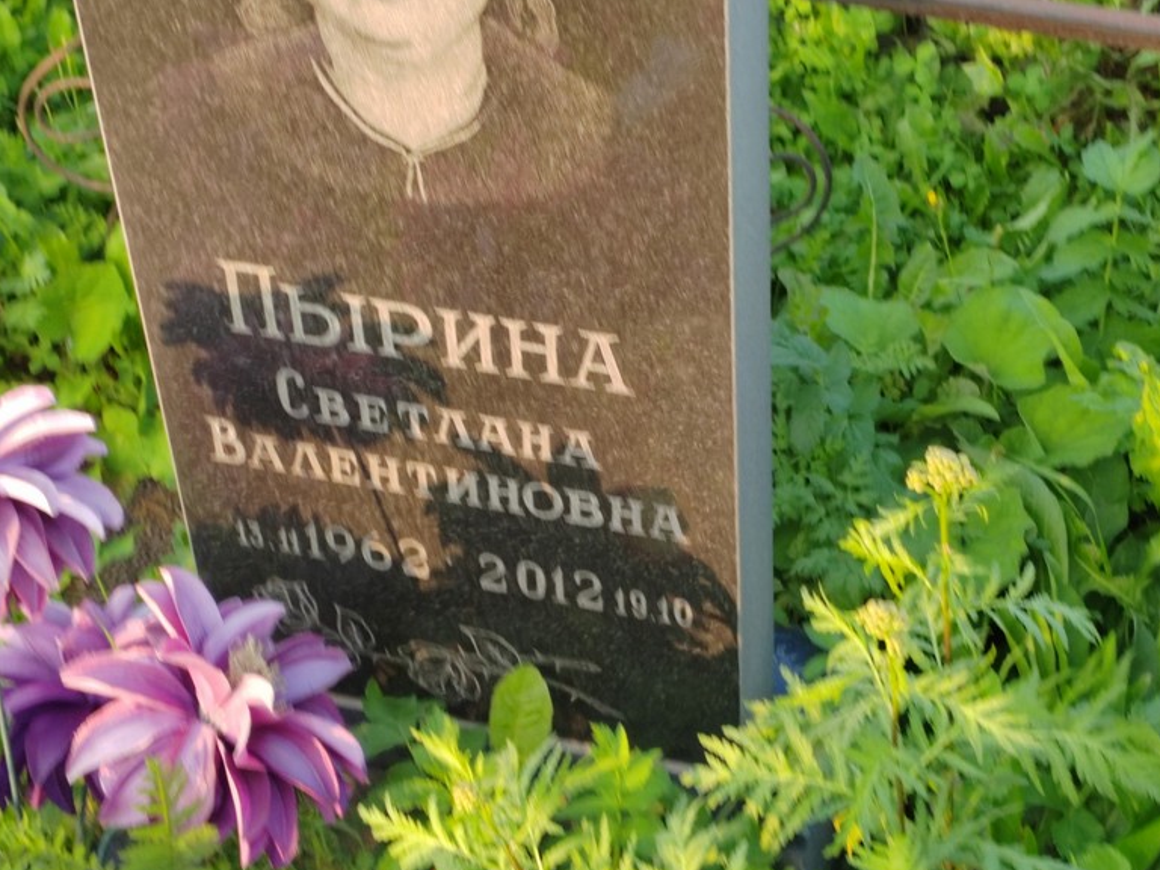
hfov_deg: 26.0
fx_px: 2513
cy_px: 427
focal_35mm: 75
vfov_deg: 19.6
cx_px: 603
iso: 100
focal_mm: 5.52
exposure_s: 1/100
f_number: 1.9
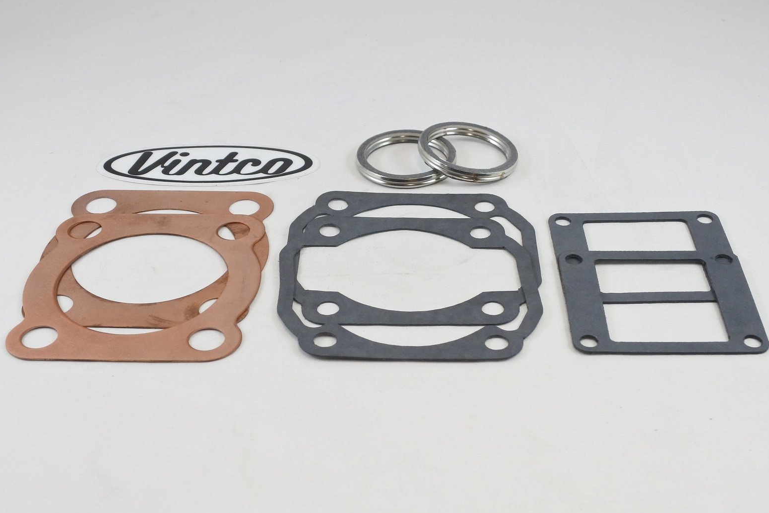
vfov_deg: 35.9
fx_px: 790
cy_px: 250
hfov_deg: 51.9
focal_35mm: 37
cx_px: 382
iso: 400
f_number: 4
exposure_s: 1/160
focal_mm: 12.8
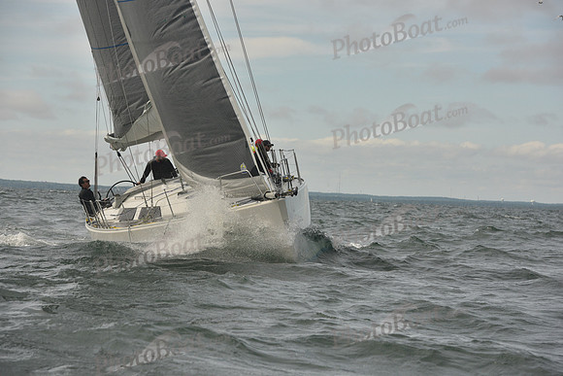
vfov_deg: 10.2
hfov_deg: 15.2
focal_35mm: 135
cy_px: 188
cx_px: 282
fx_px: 2112
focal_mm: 135
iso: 400
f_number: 8
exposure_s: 1/1000
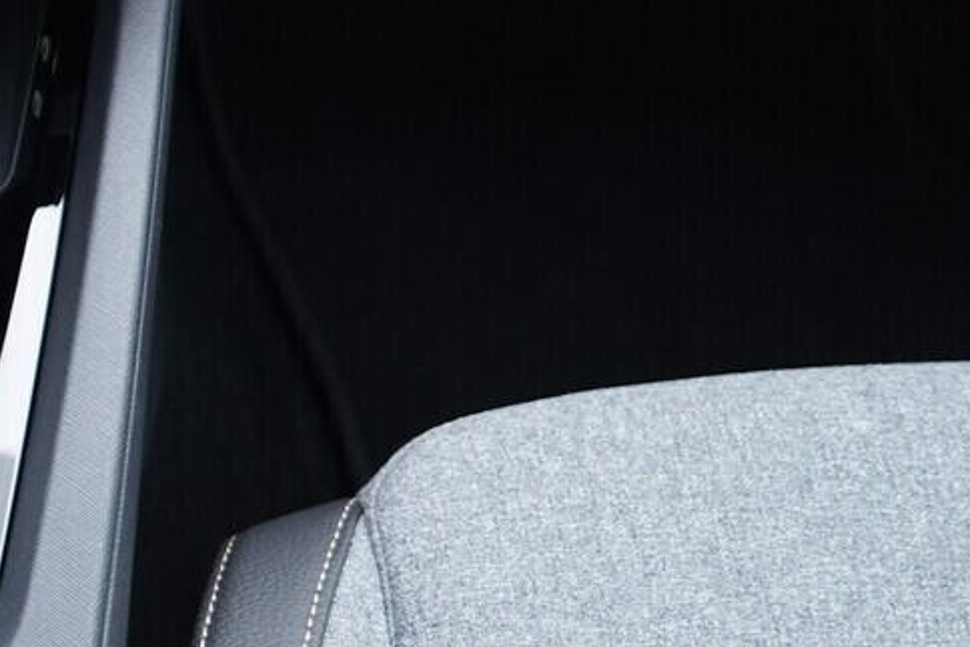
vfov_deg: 12.8
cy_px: 331
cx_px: -224
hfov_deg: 18.0
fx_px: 2884
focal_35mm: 107
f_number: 2.8
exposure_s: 1/40
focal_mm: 24
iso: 500
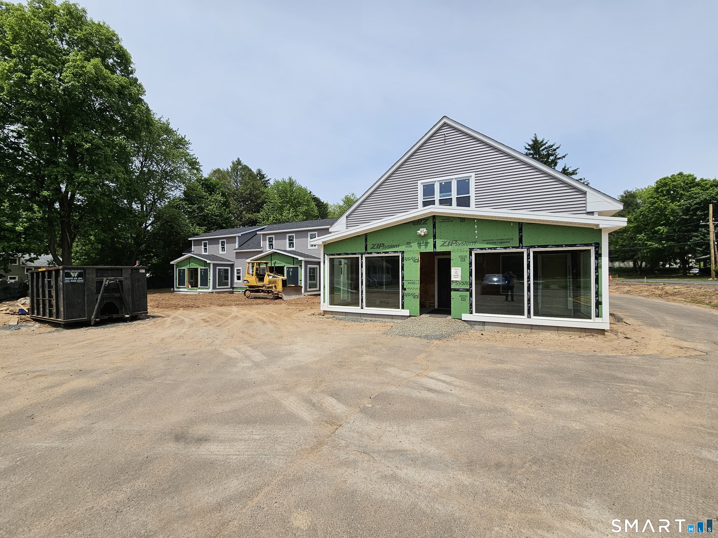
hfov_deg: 106.2
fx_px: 270
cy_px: 269
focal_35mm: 13
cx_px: 359
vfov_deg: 89.9
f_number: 2.2
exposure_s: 1/3924
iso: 50
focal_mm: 2.2
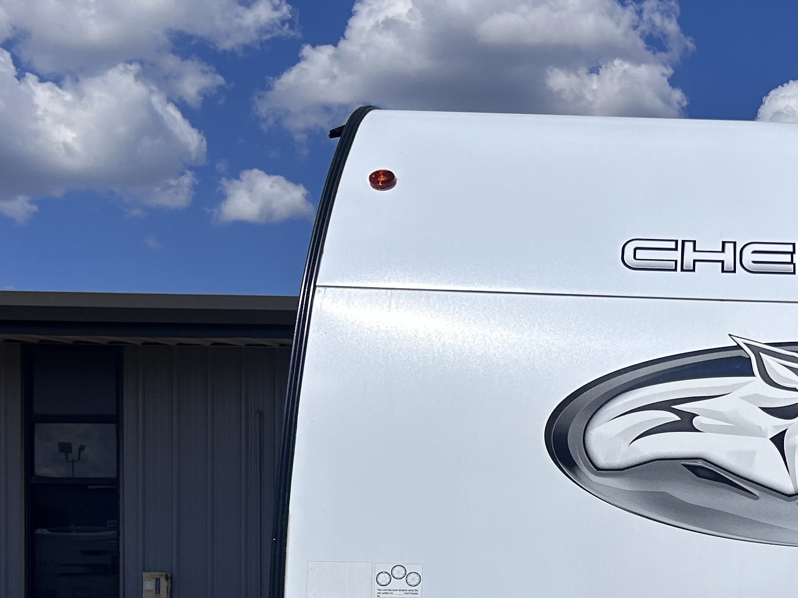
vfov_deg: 20.9
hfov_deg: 26.6
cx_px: 841
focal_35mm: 68
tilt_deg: +0.4
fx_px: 1567
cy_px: 600
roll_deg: -0.8
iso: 50
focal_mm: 5.7
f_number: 1.5
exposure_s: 1/14286
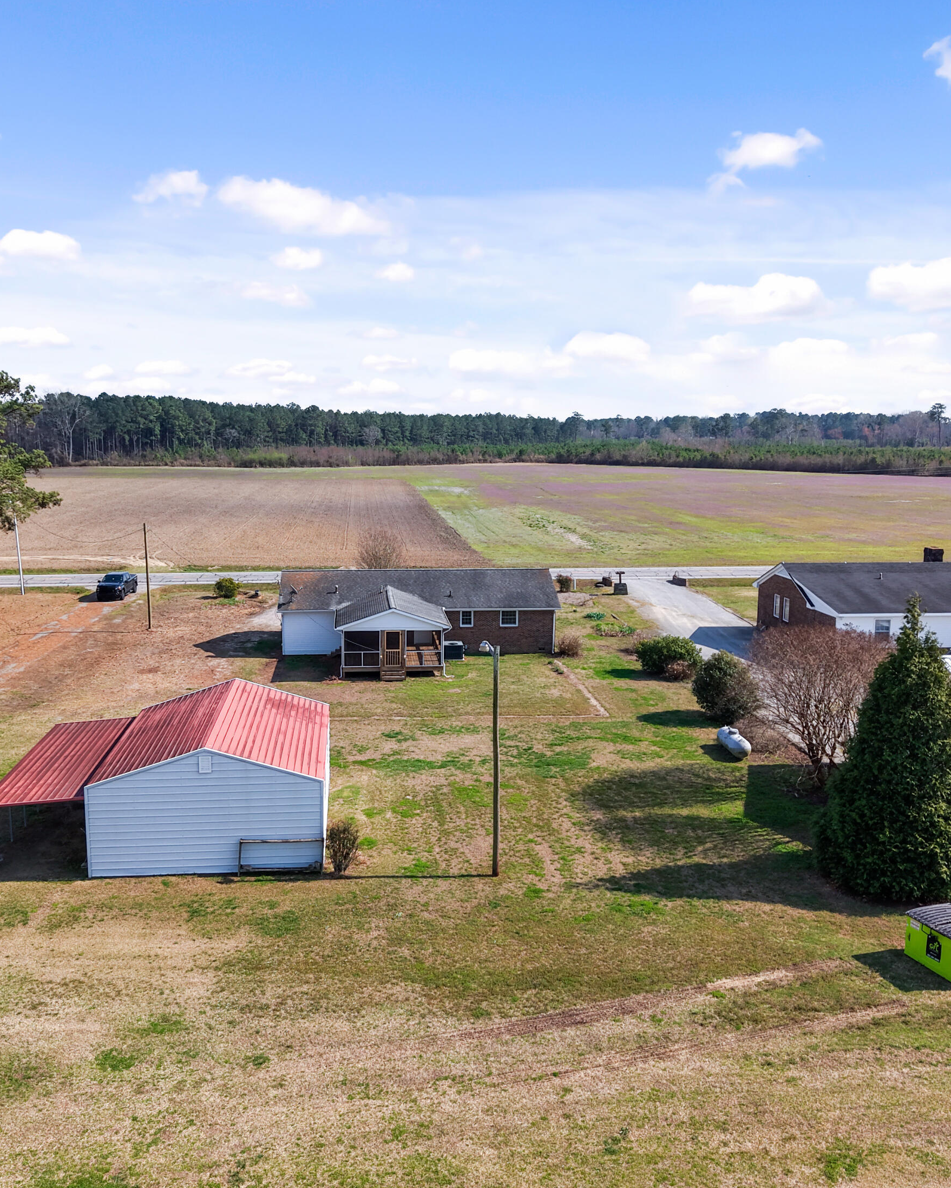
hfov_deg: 45.7
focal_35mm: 32
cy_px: 598
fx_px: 1126
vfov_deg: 55.7
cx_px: 429
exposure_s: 1/120
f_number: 1.8
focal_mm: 8.67
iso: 100
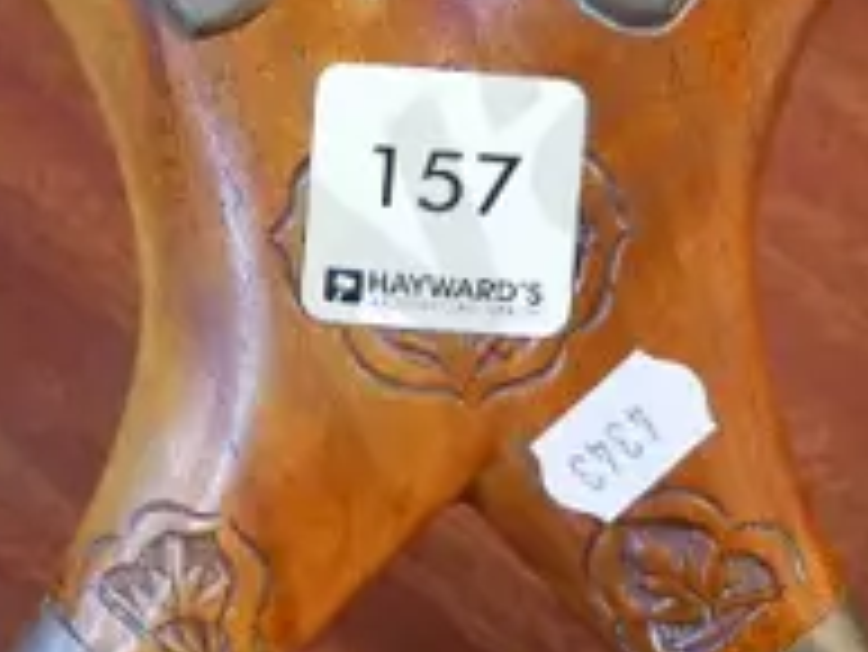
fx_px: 4516
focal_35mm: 180
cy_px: 225
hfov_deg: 11.0
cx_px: 436
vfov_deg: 8.3
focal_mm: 17
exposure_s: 1/60
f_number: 4
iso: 800
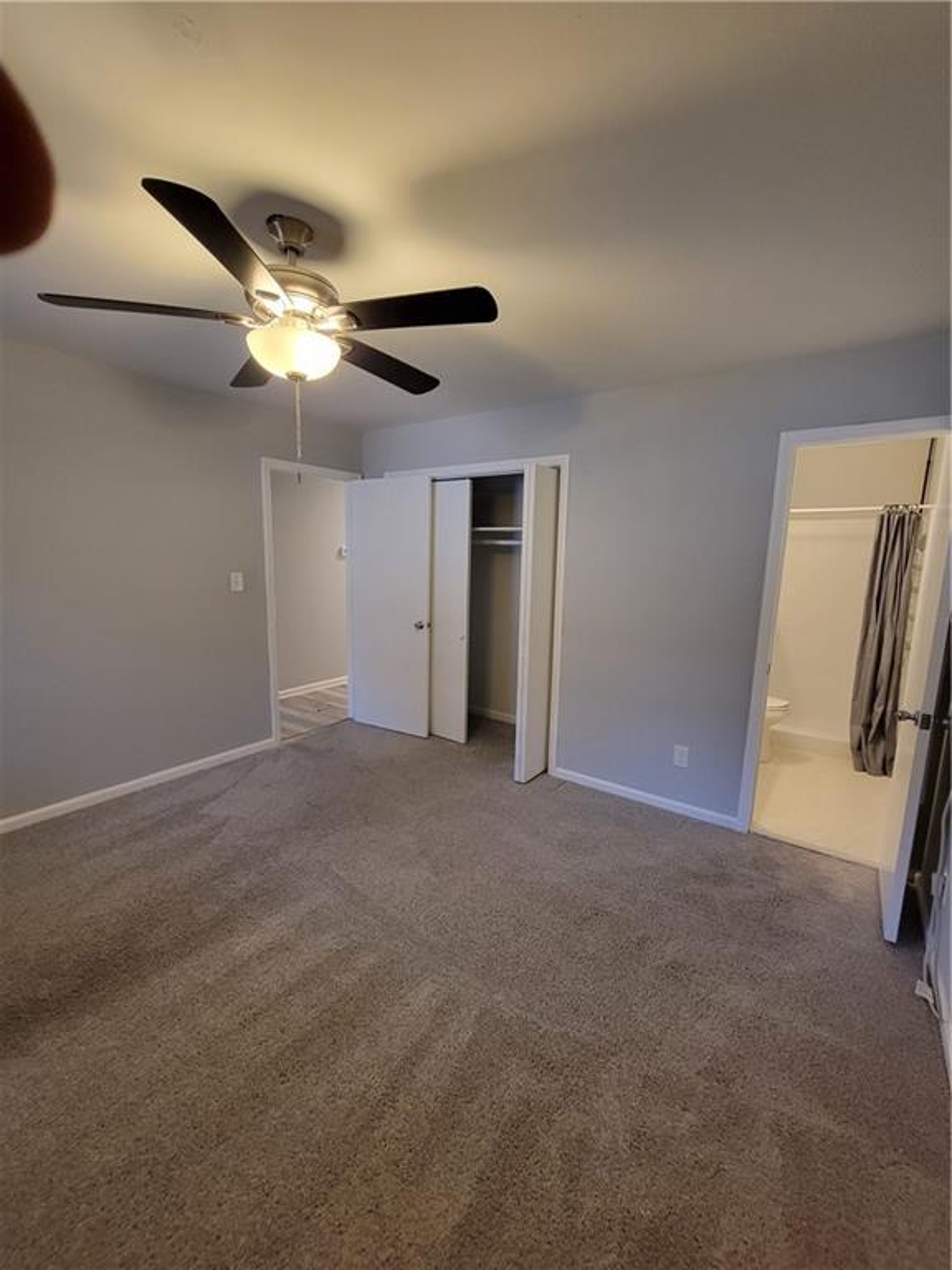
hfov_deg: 89.9
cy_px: 635
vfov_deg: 106.2
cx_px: 476
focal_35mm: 13
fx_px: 477
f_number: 2.2
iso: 320
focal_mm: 2.2
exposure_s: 1/40
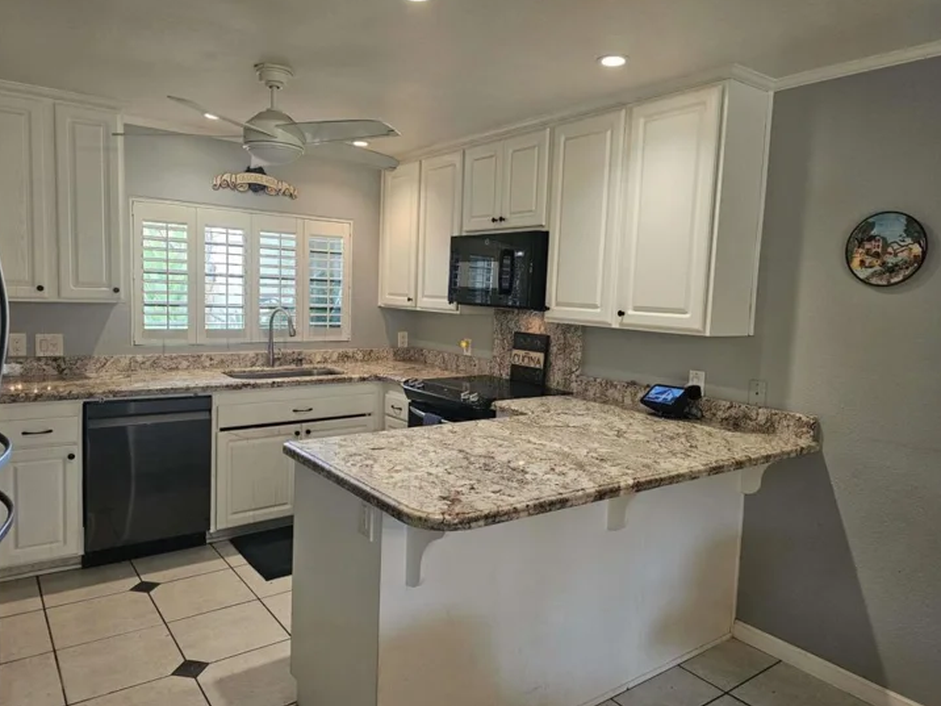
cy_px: 354
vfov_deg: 56.8
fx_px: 652
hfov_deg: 71.6
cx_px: 463
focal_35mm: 24
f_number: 1.7
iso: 500
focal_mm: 6.3
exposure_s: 1/120
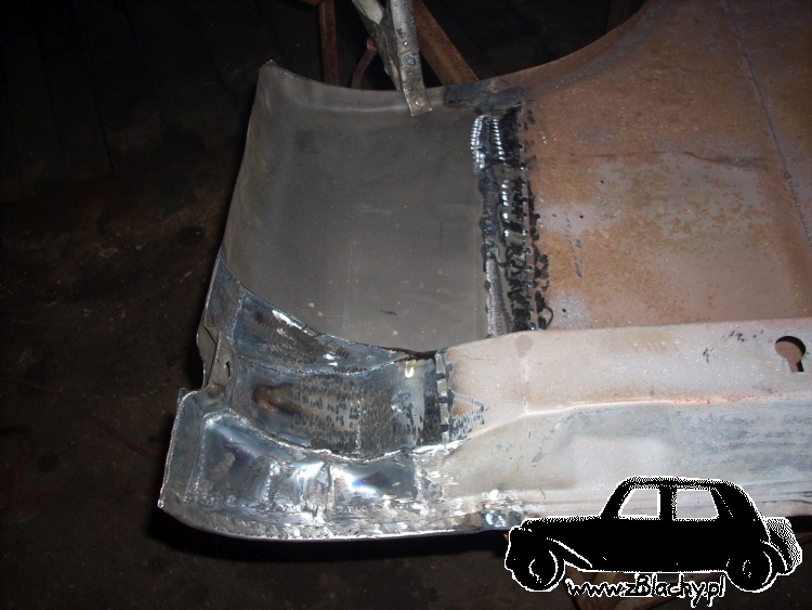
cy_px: 305
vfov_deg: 38.7
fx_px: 868
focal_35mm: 37
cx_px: 406
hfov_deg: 50.1
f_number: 2.8
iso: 64
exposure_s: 1/60
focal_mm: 6.2
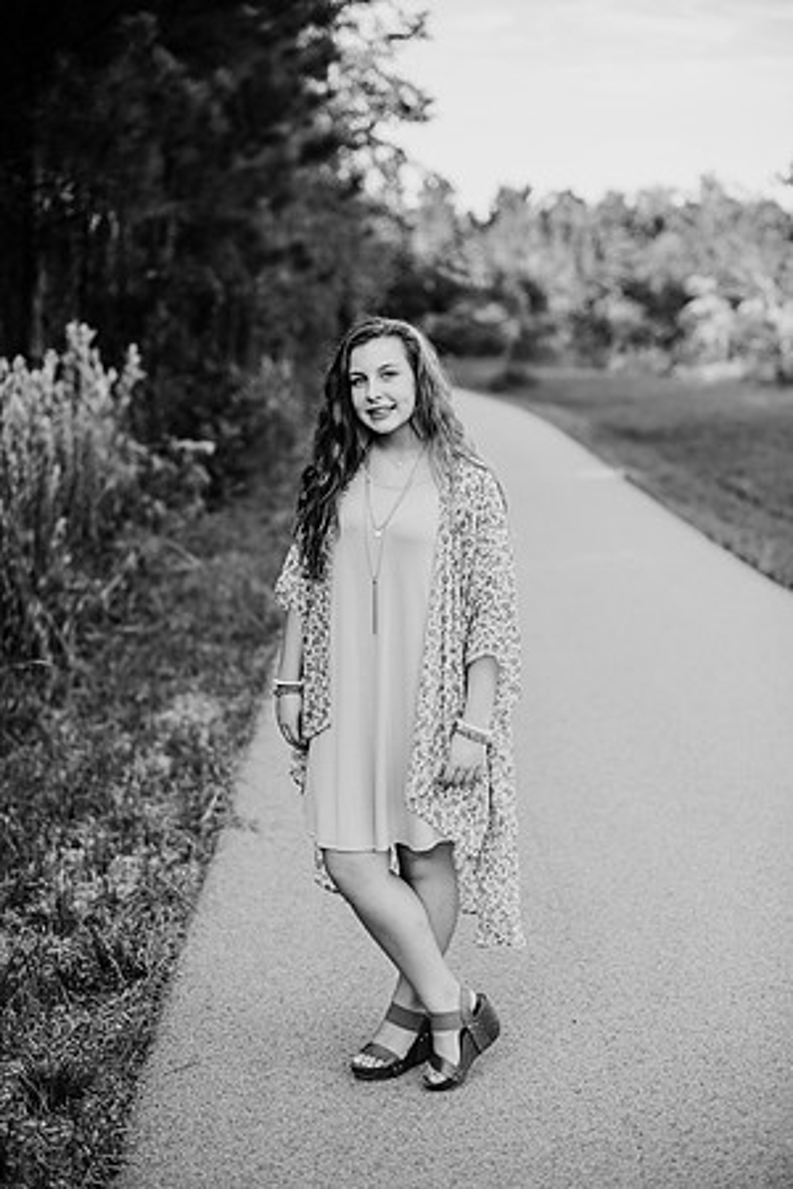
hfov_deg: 27.0
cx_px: 396
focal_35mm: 50
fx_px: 1652
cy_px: 594
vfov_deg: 39.6
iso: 200
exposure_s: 1/1250
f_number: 2.2
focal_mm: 50
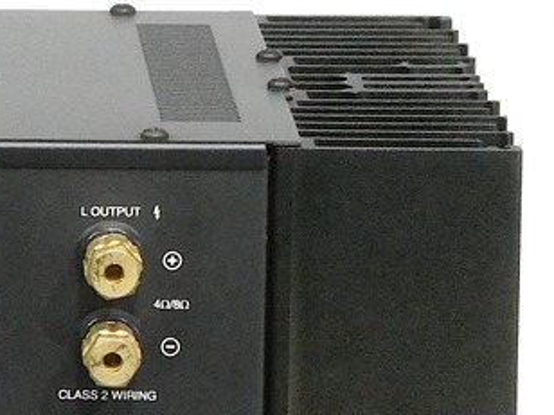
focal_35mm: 499
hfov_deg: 4.0
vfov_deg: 3.0
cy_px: 415
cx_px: -110
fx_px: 7986
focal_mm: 28.7
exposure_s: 1/25
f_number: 5.5
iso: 1600
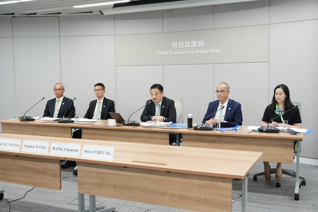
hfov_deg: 47.4
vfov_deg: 32.6
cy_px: 106
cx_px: 159
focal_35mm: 41
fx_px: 362
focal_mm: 41
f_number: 5.6
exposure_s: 1/100
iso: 8000
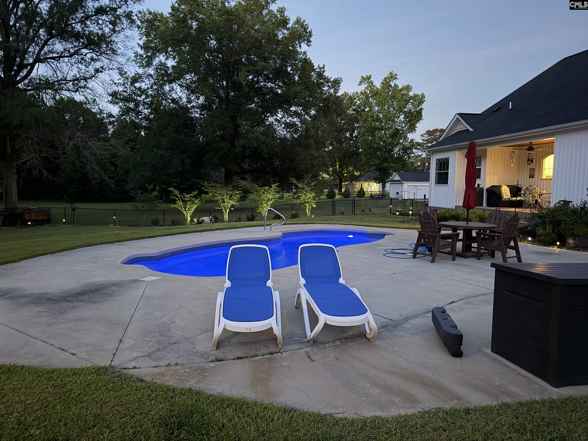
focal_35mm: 24
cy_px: 220
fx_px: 408
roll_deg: +0.6
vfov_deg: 56.8
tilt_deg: -5.2
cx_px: 294
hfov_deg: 71.6
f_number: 1.78
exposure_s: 1/15
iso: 2000
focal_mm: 6.76
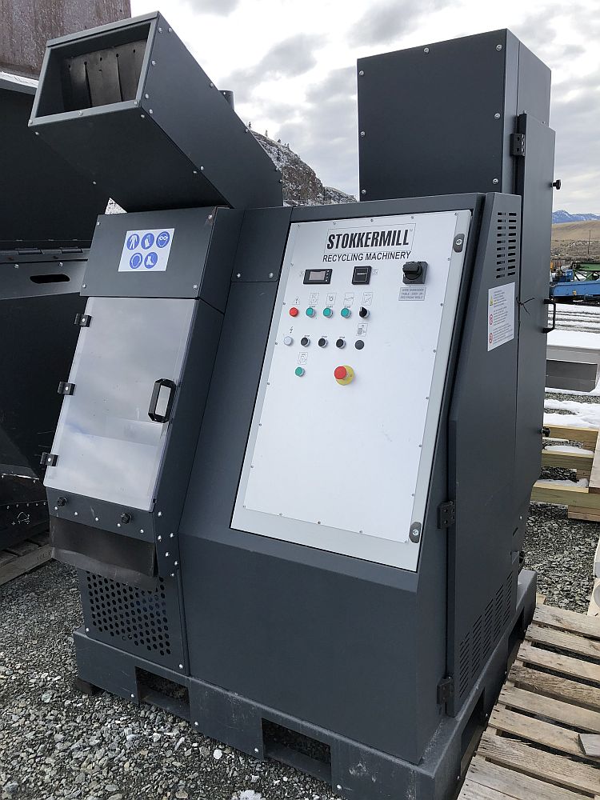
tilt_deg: -11.8
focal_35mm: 28
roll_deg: -0.5
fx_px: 647
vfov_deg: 63.4
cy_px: 400
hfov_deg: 49.7
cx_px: 300
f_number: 1.8
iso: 20
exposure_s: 1/1000
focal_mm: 3.99
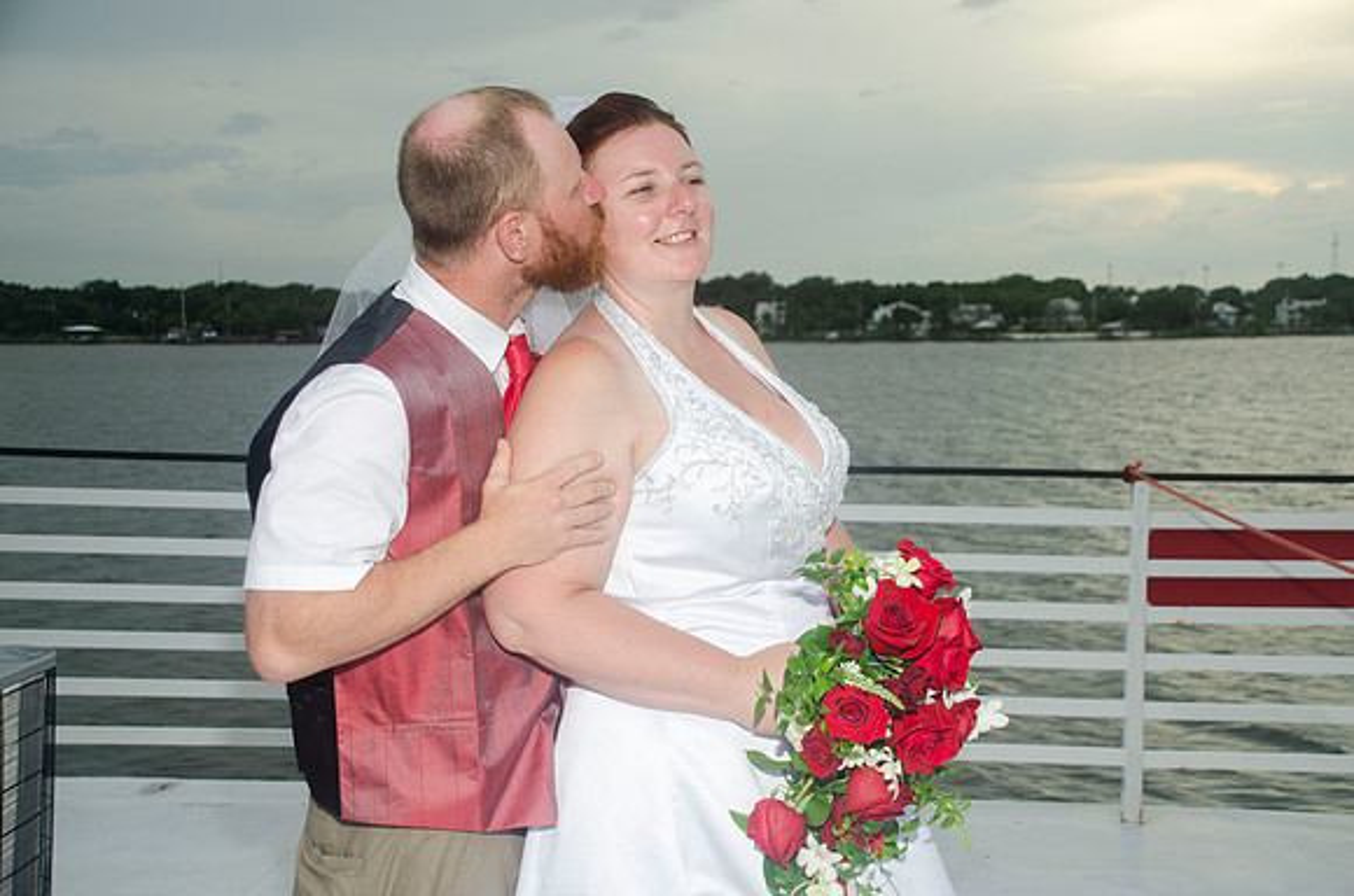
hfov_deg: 41.2
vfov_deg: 27.9
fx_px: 1801
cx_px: 677
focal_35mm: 48
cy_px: 448
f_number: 5.6
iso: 100
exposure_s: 1/250
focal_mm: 32
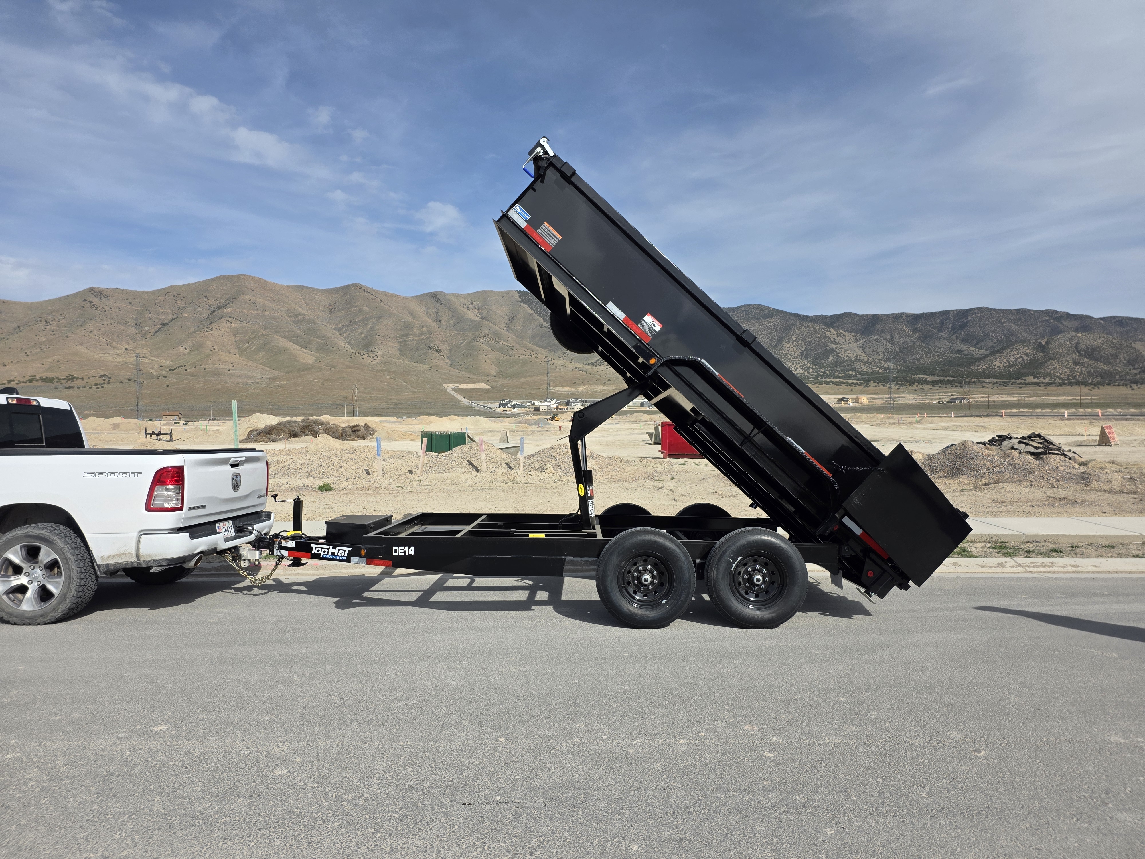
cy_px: 430
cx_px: 572
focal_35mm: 23
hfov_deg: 73.9
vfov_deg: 58.9
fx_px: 761
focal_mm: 6.25
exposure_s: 1/7944
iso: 64
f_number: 1.7
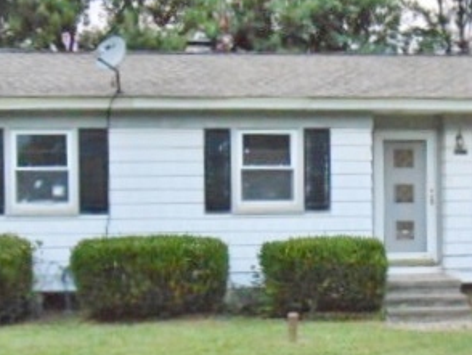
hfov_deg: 26.0
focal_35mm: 74
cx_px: 344
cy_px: 244
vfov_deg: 19.8
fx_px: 1010
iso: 1000
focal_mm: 6
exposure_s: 1/30
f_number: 3.9
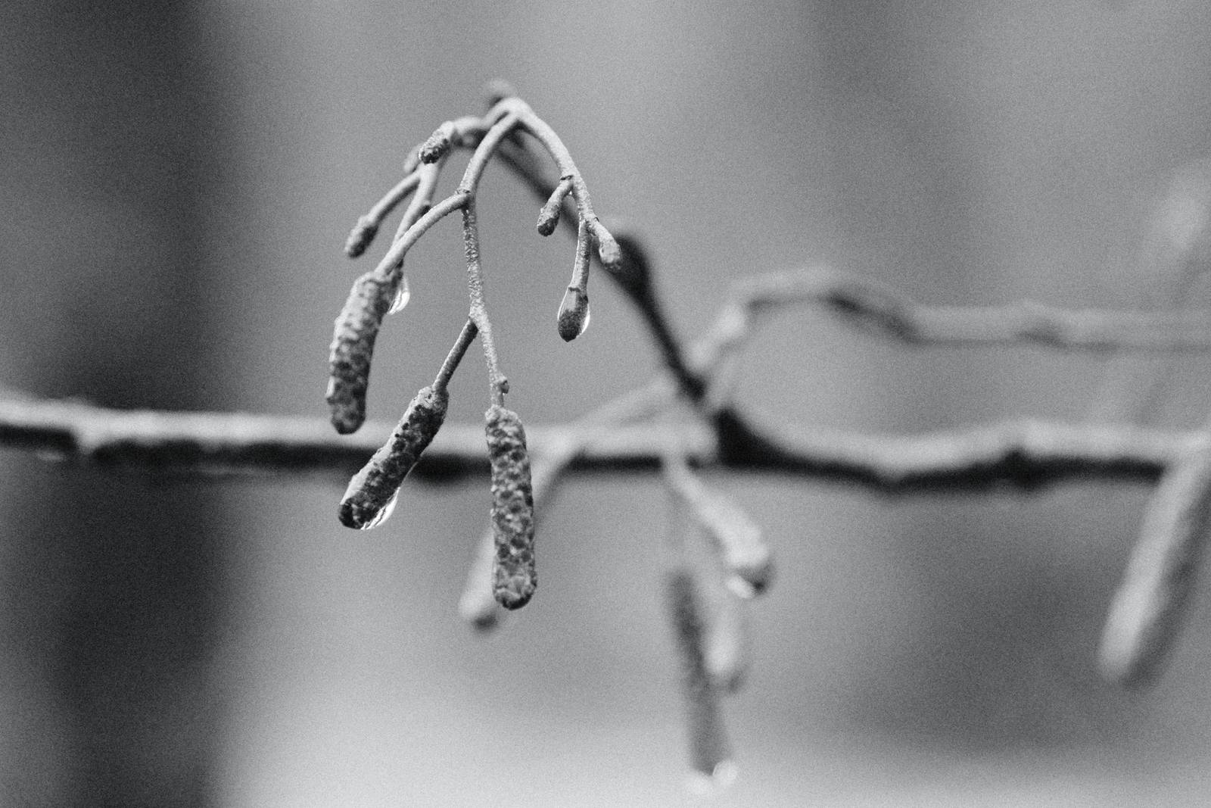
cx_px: 606
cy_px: 404
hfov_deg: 21.5
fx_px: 3196
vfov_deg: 14.4
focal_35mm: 95
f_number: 4
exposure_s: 1/180
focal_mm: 63
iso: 10000
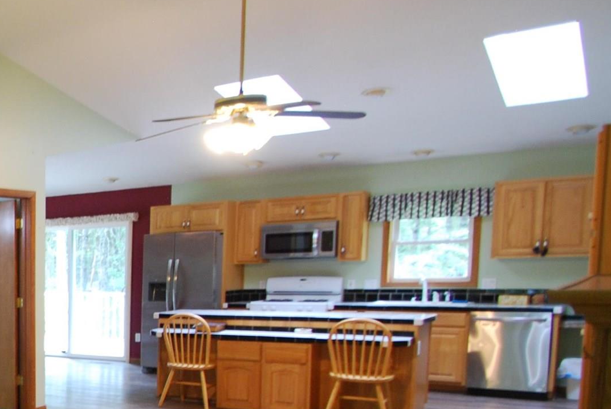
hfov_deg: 32.7
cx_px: -198
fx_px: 730
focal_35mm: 43
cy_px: 359
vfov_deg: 30.1
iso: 400
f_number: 3.5
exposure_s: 1/13
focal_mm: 10
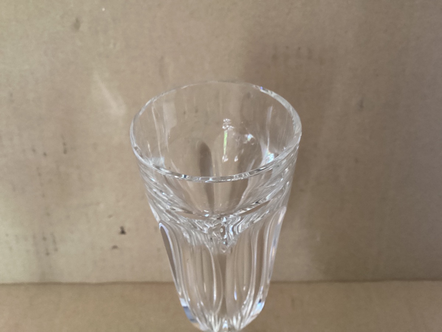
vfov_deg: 45.4
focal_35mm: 31
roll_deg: +0.3
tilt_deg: -40.8
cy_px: 166
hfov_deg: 58.4
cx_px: 221
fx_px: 396
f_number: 2.4
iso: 400
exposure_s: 1/25
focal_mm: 3.3
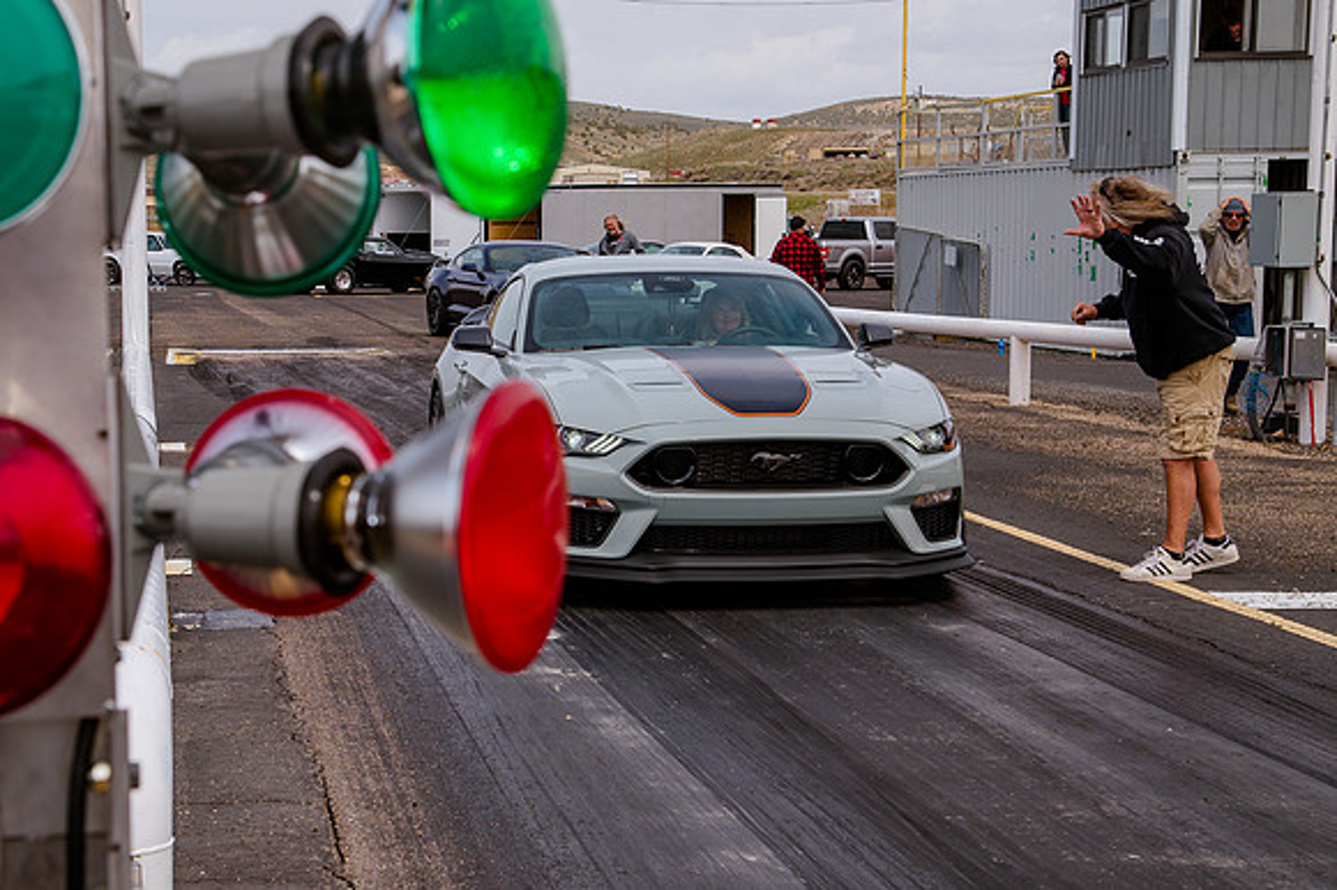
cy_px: 453
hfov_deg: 28.9
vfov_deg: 19.6
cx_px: 493
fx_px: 2582
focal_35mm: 70
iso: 200
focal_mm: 55
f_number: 11
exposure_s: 1/400
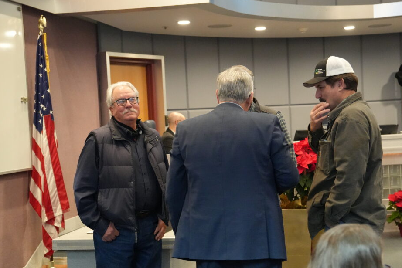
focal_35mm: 60
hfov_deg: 33.4
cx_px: 212
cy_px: 140
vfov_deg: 22.6
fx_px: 670
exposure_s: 1/160
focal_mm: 36
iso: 6400
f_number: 3.2
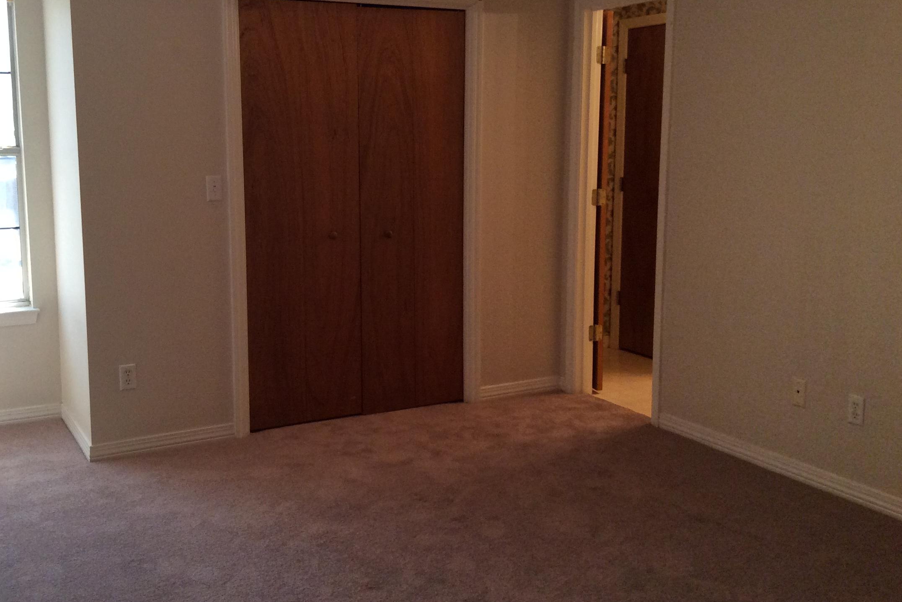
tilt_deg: -8.0
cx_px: 395
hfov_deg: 48.3
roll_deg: +1.1
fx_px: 1002
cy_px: 255
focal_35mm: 40
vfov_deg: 33.4
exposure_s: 1/24
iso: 125
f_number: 2.4
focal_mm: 3.3
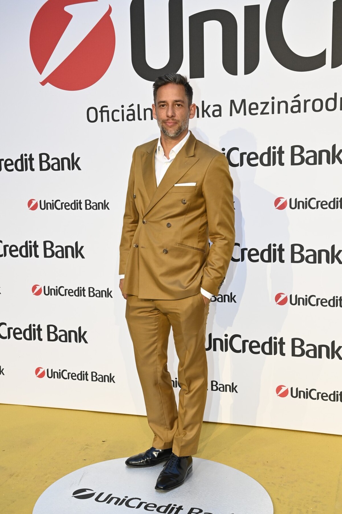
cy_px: 257
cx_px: 171
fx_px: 684
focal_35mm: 48
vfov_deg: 41.1
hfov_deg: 28.1
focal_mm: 48
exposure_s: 1/200
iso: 2000
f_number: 5.6
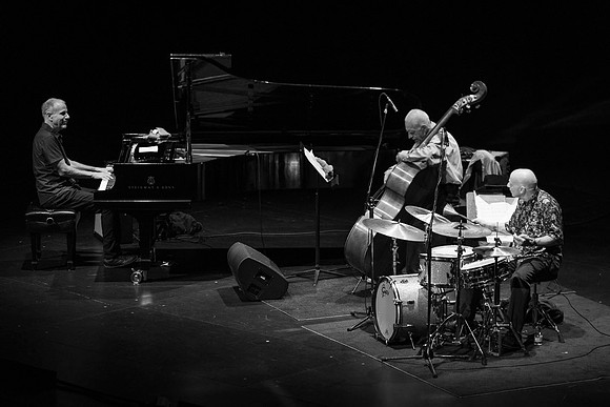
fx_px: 2873
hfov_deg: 12.1
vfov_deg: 8.1
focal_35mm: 170
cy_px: 220
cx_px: 305
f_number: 2.8
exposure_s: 1/100
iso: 1600
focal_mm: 155
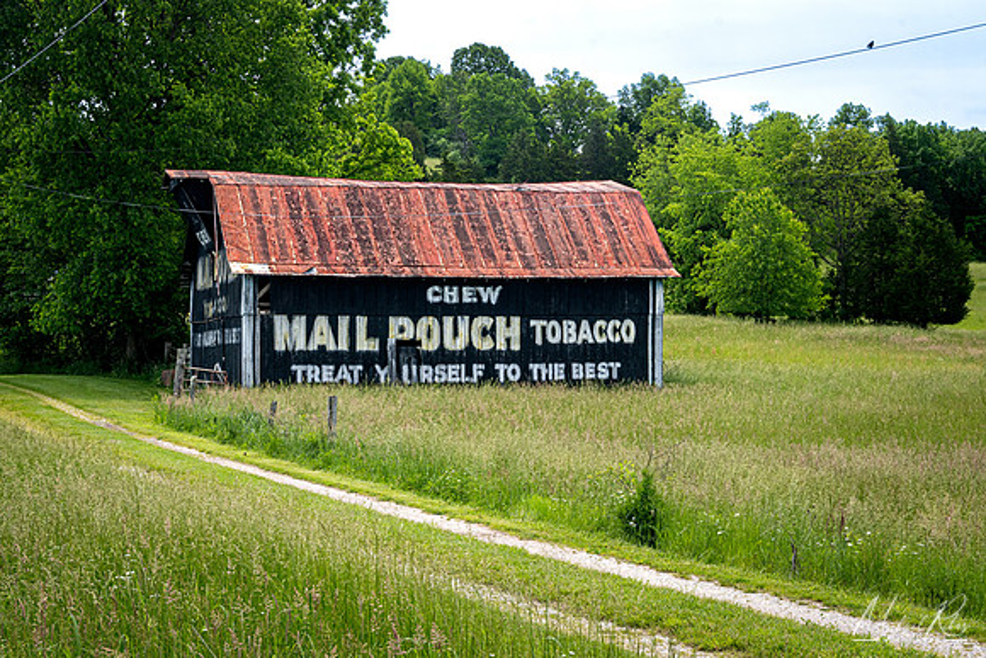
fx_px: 1520
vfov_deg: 24.4
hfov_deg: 35.9
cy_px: 329
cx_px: 493
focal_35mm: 56
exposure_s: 1/100
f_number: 13
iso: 200
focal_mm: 37
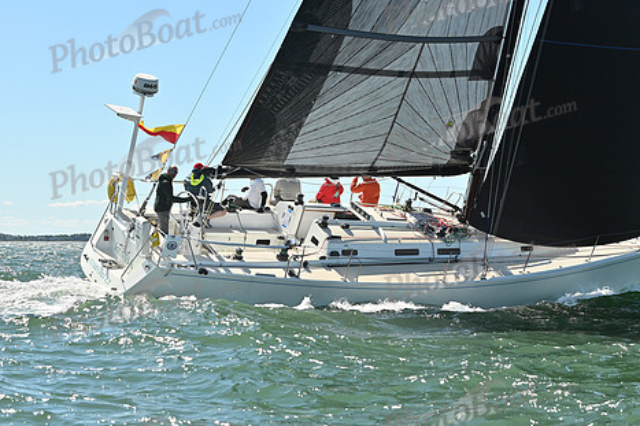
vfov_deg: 15.7
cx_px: 314
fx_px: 1546
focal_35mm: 87
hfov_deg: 23.4
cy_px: 216
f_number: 7.1
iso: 320
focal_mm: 70
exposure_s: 1/1250
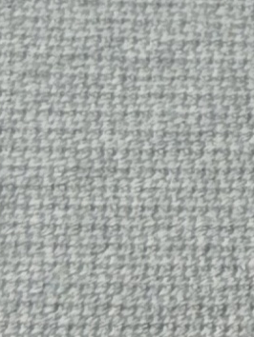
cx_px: 686
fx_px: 1427
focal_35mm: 146
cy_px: -111
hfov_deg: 8.8
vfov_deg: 13.0
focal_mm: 5.4
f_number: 1.8
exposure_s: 1/50.3
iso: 32
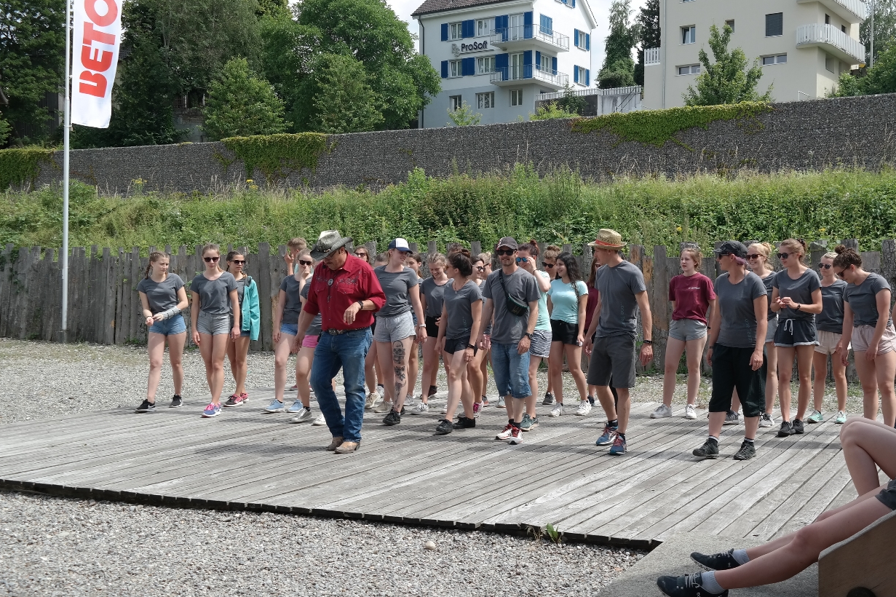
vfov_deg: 34.2
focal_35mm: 39
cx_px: 536
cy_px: 301
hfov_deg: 49.3
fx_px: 970
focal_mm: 20
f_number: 6.3
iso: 100
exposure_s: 1/250
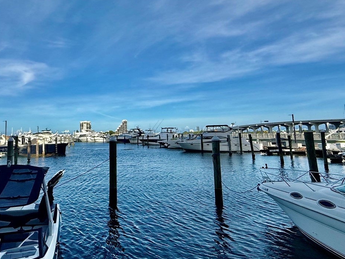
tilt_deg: +7.0
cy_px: 108
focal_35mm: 24
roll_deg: +0.0
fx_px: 239
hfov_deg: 68.0
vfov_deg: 56.5
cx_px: 96
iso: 50
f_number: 2.2
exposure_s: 1/2976
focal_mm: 2.22
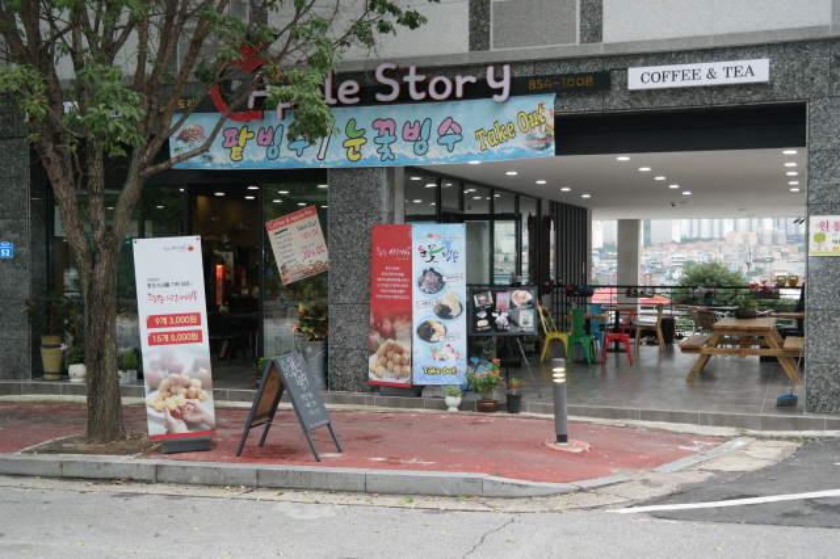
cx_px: 420
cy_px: 280
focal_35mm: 44
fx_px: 1026
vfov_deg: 30.5
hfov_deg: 44.5
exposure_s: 1/50
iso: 200
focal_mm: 29
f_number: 4
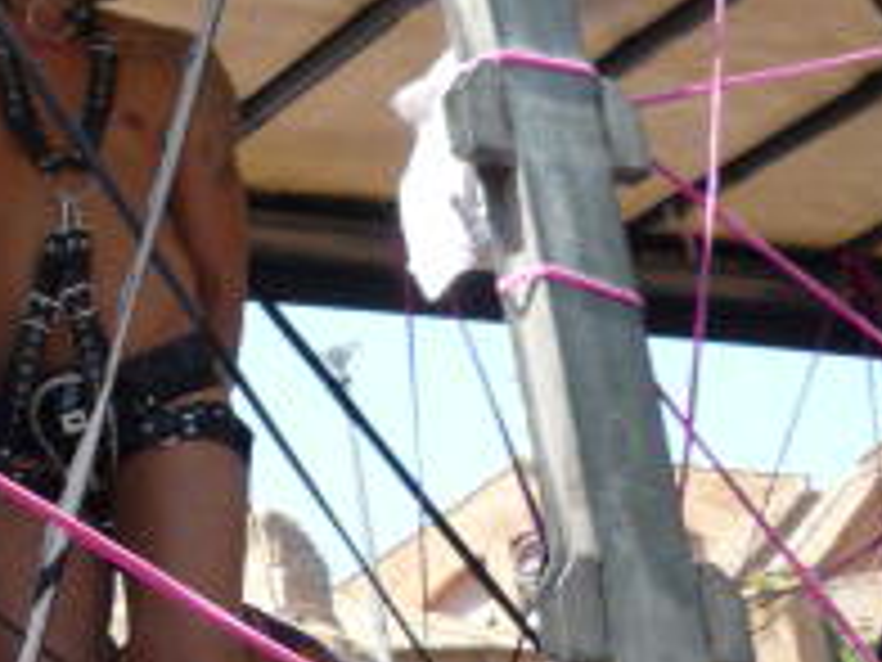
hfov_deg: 16.8
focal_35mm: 108
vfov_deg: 13.7
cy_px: 311
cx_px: -387
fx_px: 2752
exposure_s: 1/320
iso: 100
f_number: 2.8
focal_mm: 5.5
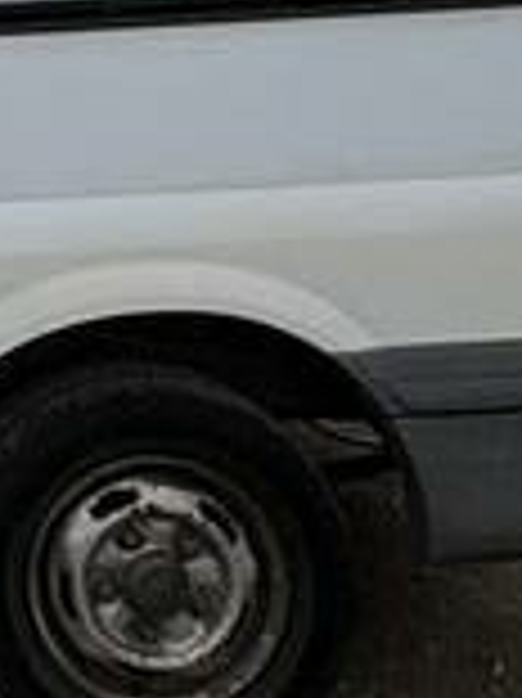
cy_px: -230
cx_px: -526
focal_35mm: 81
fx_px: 1631
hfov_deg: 14.8
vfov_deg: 21.6
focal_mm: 2.22
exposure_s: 1/2874
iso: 40
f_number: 2.2
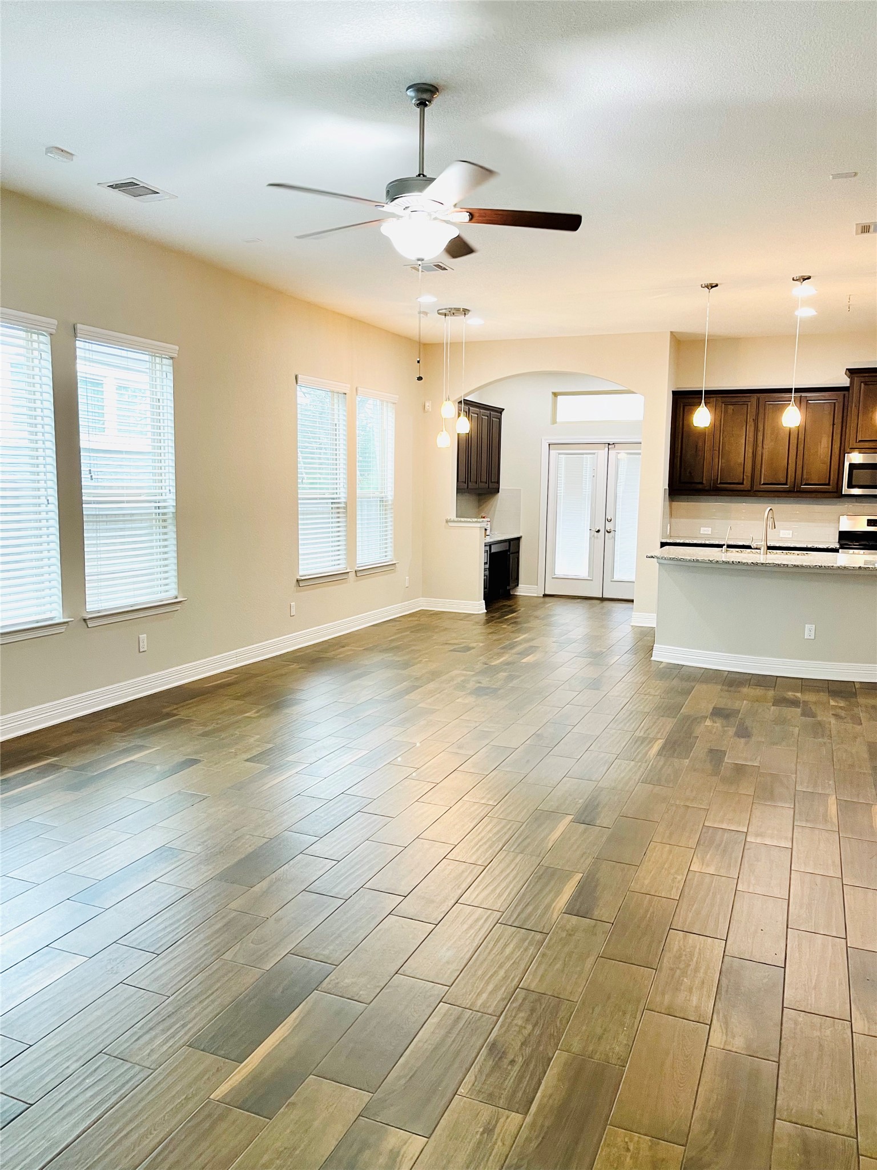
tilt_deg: -8.3
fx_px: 878
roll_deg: -0.8
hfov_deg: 53.1
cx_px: 438
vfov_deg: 67.3
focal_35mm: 26
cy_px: 585
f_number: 1.6
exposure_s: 1/60
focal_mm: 5.1
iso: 125
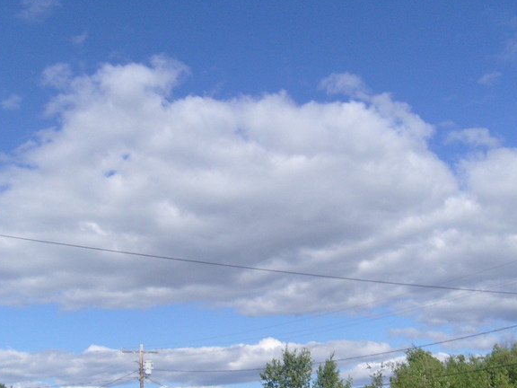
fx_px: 836
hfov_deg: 34.3
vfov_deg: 26.0
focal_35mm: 56
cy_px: 256
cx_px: 286
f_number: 7.1
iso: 80
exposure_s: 1/500
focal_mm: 5.8
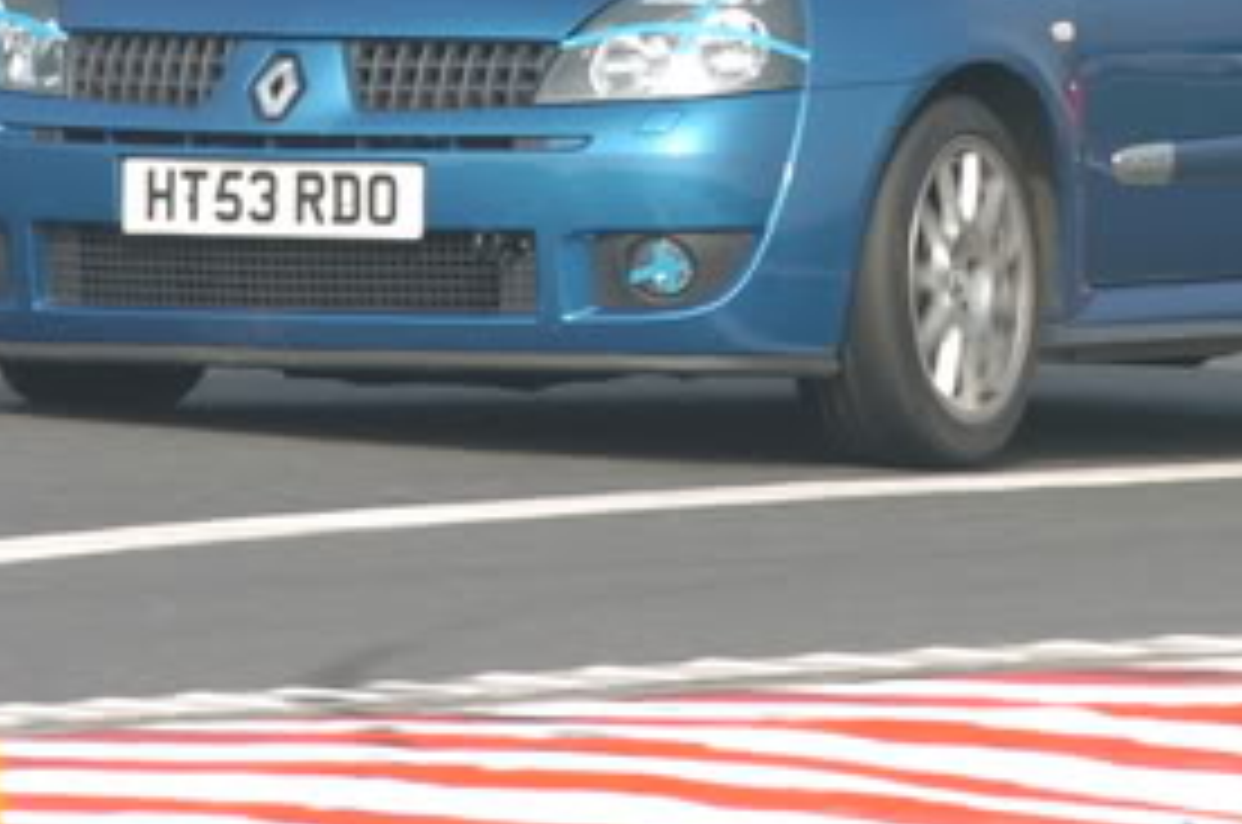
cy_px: 0
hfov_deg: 1.4
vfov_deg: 0.9
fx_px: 50316
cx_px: 896
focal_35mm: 1461
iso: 200
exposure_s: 1/320
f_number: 7.1
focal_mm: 420
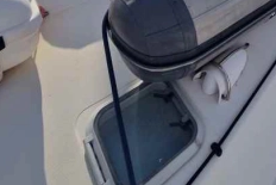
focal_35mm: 32
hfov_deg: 52.9
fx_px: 245
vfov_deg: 31.6
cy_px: -56
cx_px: 238
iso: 50
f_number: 2.2
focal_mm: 2.2
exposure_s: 1/3992
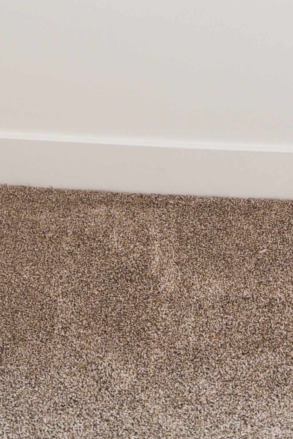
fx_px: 902
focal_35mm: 74
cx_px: 39
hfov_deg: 18.2
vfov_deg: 18.7
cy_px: -416
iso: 320
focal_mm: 17
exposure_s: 1/250
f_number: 4
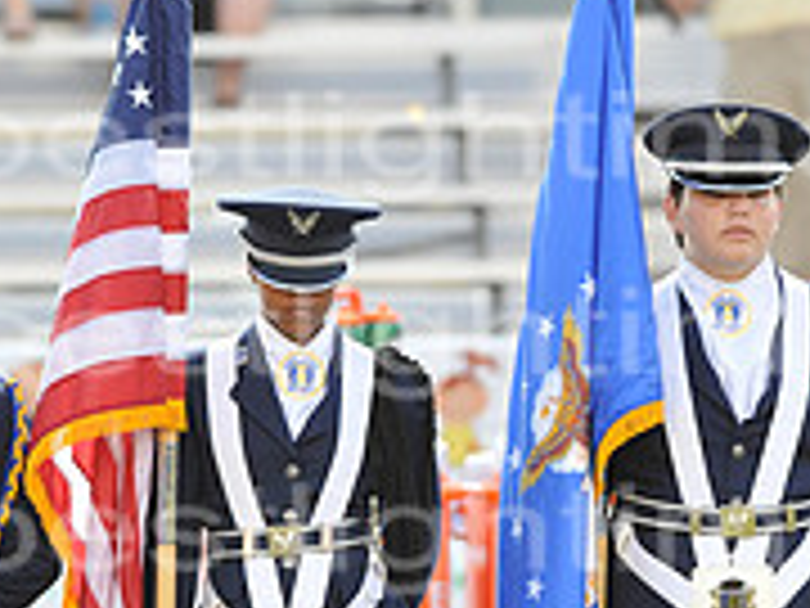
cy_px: 441
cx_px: 549
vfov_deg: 1.6
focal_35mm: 928
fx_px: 21715
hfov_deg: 2.1
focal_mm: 300
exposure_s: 1/160
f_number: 4
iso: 1600
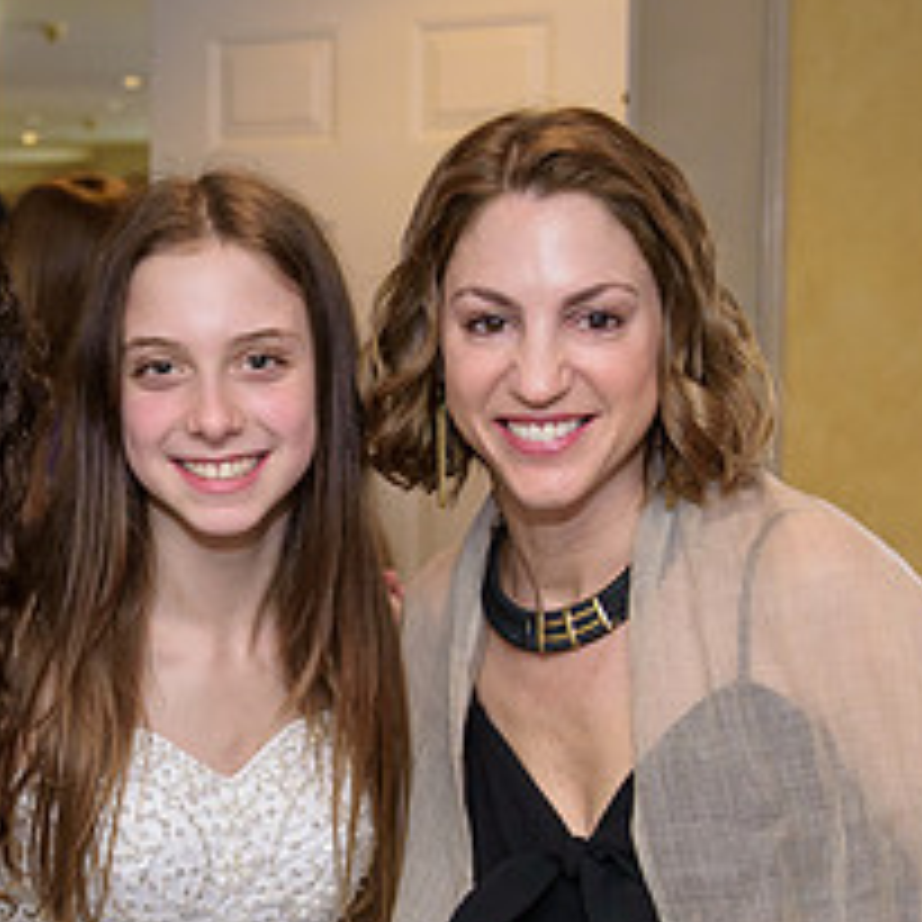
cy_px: 596
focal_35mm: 77
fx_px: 2320
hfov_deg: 22.1
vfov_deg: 22.4
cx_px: 171
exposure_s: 1/125
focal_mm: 32
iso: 1600
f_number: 3.2
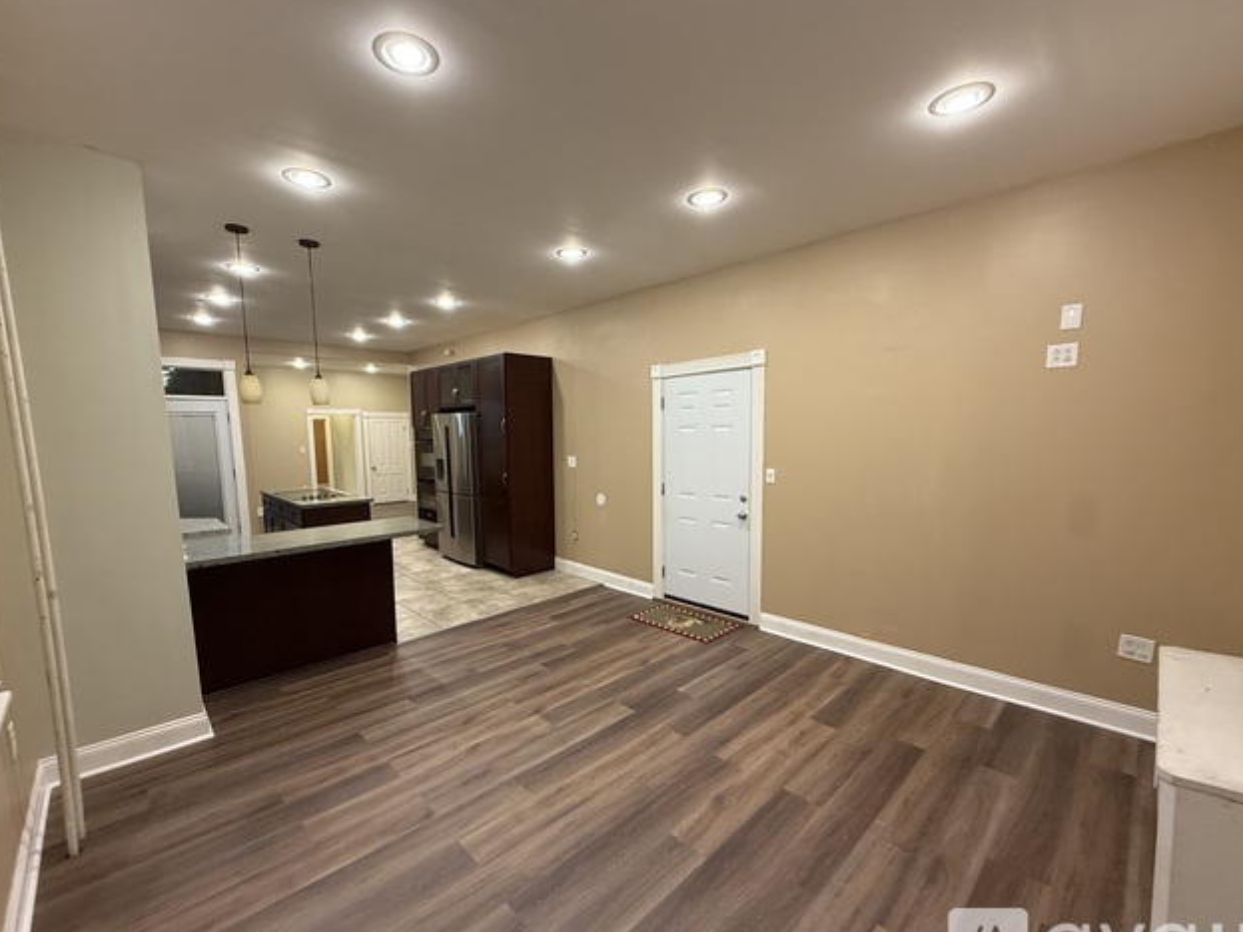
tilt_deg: -6.3
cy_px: 489
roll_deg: +0.0
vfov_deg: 81.7
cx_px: 606
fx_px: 539
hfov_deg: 98.2
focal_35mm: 15
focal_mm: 2.22
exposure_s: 1/60
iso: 400
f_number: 2.2
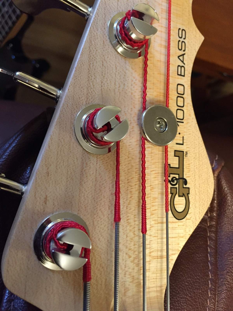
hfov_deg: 48.2
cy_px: 156
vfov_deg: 61.7
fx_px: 260
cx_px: 116
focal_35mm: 29
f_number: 2.2
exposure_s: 1/20
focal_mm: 4.15
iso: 250
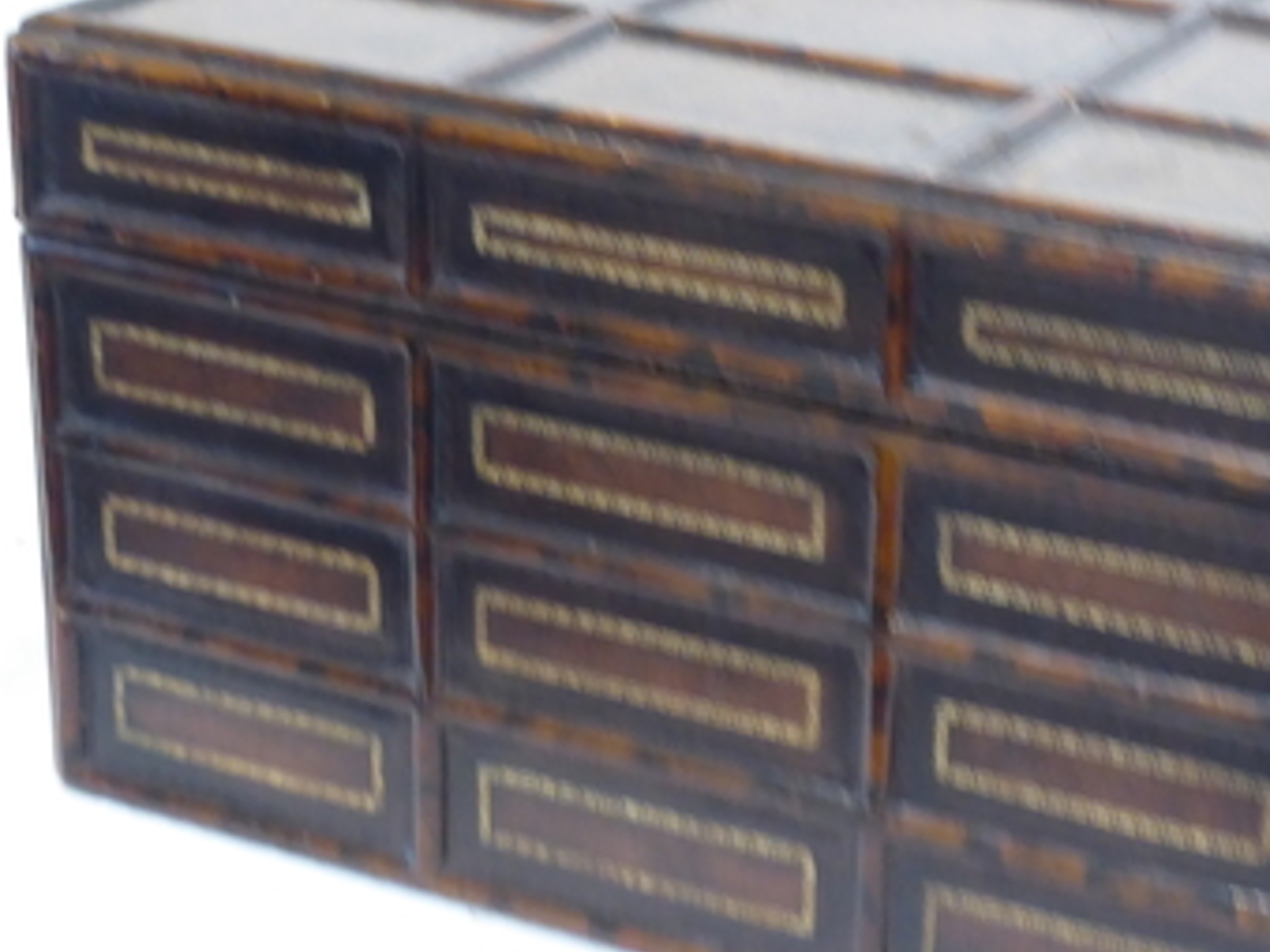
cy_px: 506
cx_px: 948
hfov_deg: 19.3
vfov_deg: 14.6
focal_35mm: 101
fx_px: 3704
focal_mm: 9.6
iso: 400
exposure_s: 1/4
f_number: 4.1
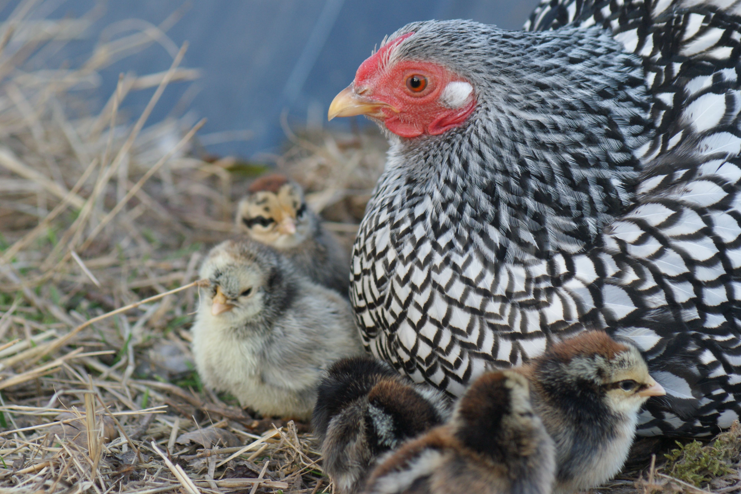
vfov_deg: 6.7
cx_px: 371
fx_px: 4188
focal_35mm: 204
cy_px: 249
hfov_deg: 10.1
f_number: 5.6
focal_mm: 135
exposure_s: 1/125
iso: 400
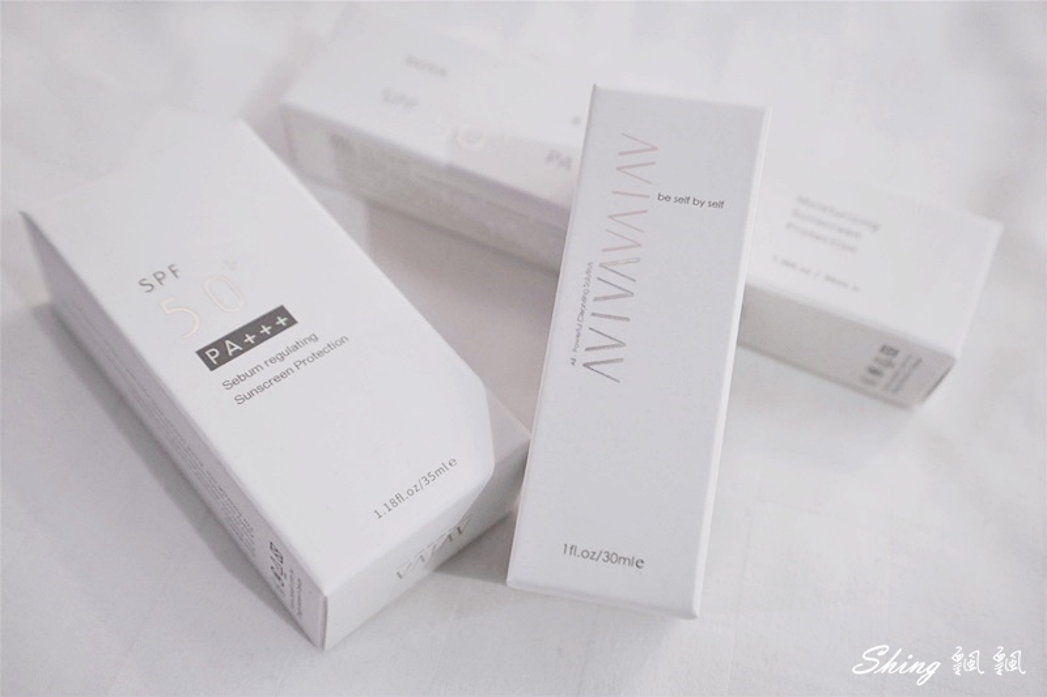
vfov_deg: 37.8
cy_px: 348
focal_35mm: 35
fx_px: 1018
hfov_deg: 54.4
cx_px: 524
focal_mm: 35
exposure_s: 1/20
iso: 1600
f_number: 5
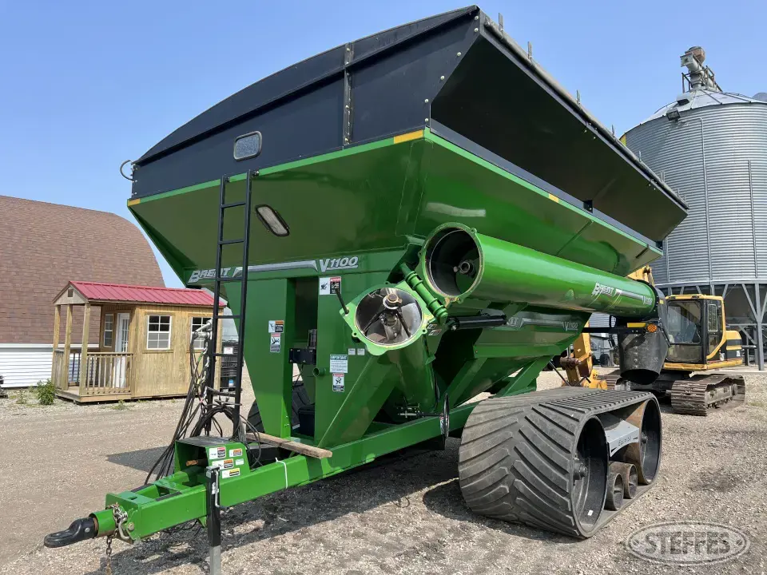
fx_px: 576
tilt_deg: +5.5
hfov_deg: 67.3
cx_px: 384
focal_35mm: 26
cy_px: 288
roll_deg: +0.5
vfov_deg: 53.1
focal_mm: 5.7
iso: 50
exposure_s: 1/2123
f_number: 1.5
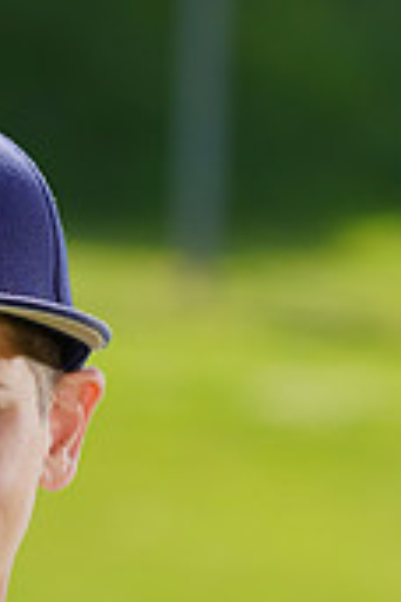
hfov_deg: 1.8
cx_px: -135
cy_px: 817
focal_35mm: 751
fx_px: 12547
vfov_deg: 2.7
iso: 100
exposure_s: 1/250
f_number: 8
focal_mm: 221
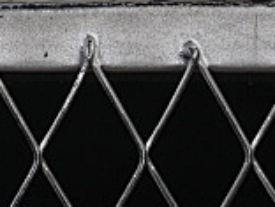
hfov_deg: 3.9
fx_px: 3964
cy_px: -398
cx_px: -400
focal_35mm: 499
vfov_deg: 2.9
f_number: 8
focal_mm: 50
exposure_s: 1/80
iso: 160
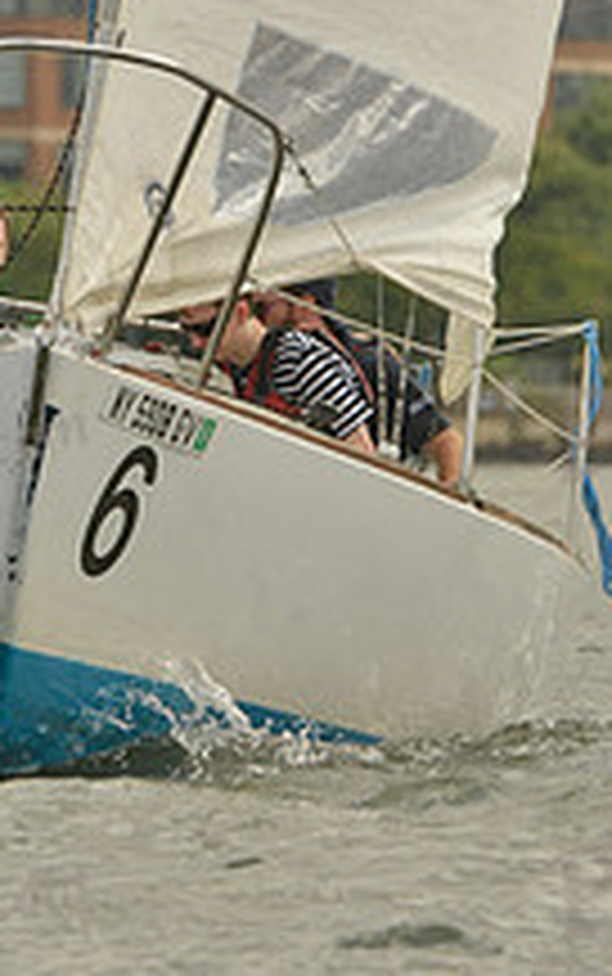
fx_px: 18857
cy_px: 196
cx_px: 324
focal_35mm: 708
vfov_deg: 3.0
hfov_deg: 1.9
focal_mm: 260
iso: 400
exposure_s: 1/1250
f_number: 8
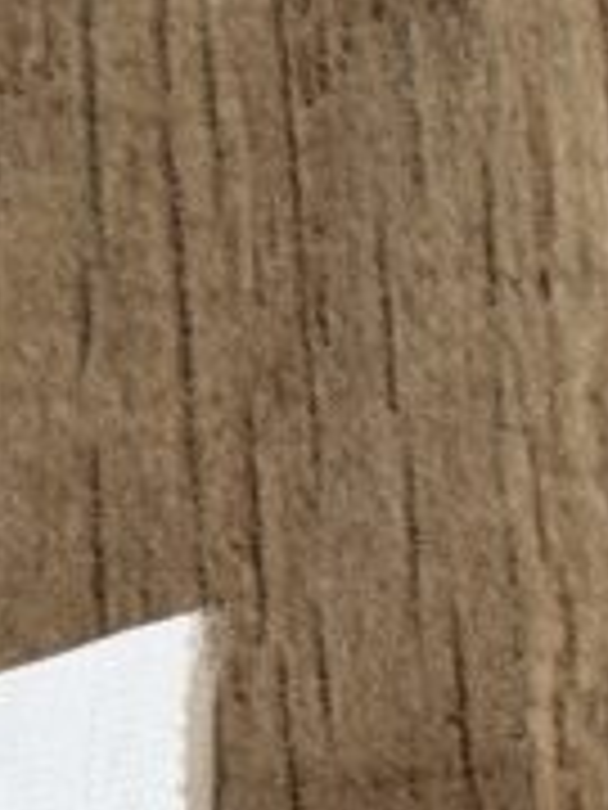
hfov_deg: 5.4
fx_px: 6393
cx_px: 991
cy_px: 886
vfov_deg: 7.2
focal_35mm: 273
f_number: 1.78
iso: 64
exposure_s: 1/121
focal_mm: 6.76
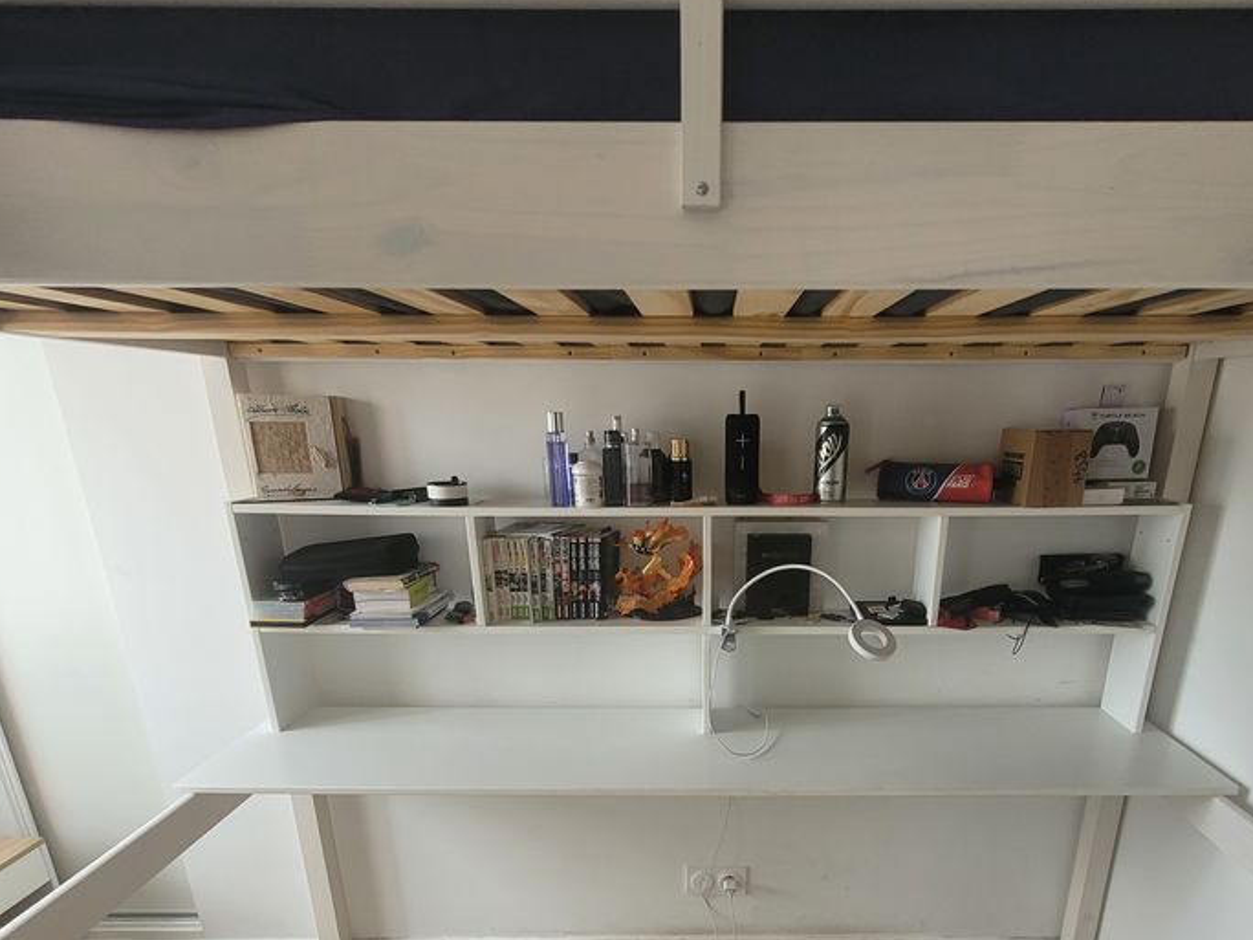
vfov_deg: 66.3
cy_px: 647
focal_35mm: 19
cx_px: 711
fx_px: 688
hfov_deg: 84.2
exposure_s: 1/100
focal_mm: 1.74
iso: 80
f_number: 2.2
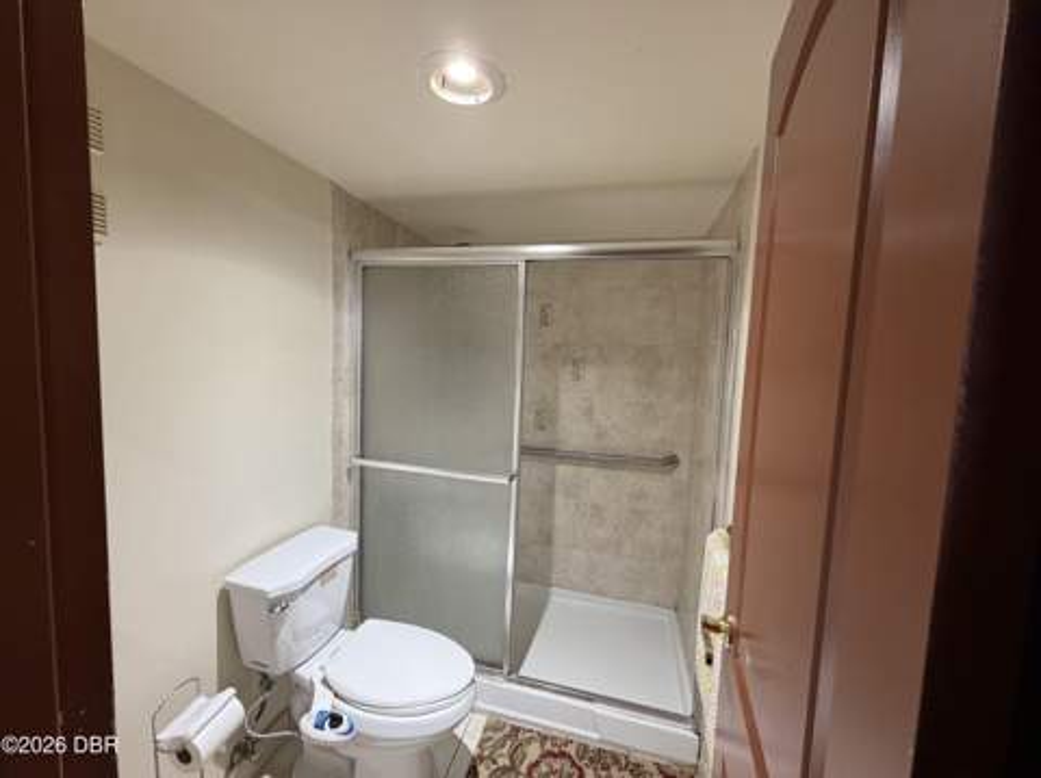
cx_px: 520
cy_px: 389
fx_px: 421
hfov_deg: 102.1
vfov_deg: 85.6
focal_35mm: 14
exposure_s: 1/60
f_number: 2.2
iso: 320
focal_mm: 2.22
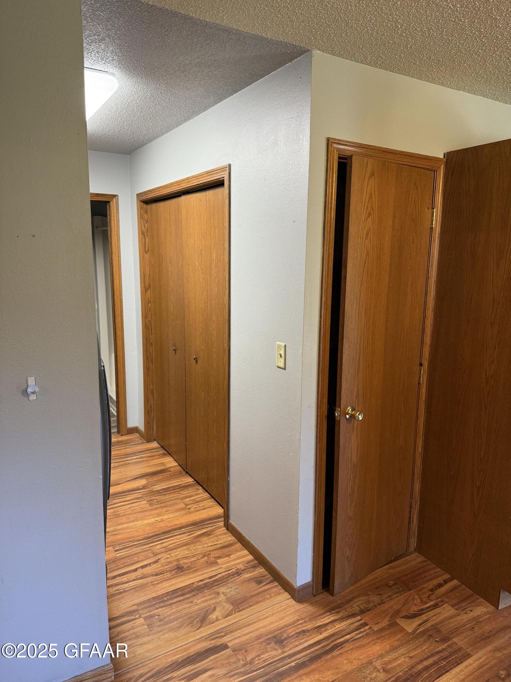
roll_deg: -1.1
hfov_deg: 56.8
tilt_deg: -10.2
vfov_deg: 71.6
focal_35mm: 24
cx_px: 256
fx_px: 472
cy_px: 341
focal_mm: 6.76
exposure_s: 1/60
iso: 200
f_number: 1.78
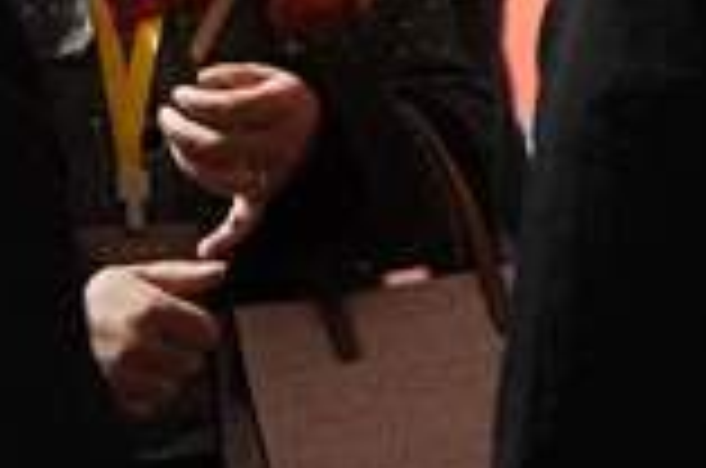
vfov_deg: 5.8
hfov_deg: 7.6
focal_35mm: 236
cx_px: -1403
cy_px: -94
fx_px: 4619
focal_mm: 25
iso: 5000
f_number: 2.8
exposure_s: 1/160
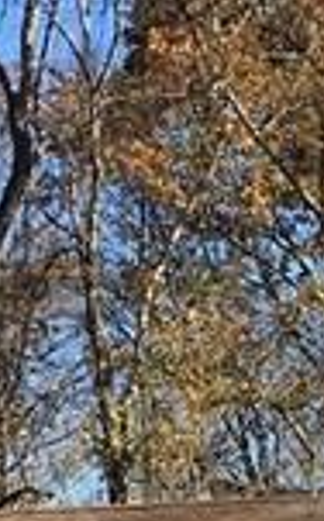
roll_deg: +0.2
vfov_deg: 9.8
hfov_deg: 5.9
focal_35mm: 209
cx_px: 848
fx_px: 2961
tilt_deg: -0.9
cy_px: 766
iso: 25
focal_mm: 4.15
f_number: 2.2
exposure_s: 1/855
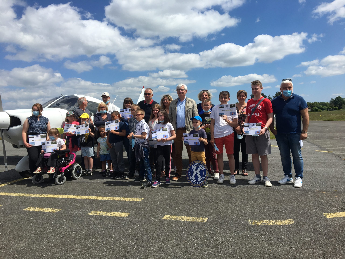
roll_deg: +2.8
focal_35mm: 29
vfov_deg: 48.2
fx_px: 289
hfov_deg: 61.7
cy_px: 130
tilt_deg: -1.7
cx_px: 172
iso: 25
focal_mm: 4.15
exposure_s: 1/2404
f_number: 2.2
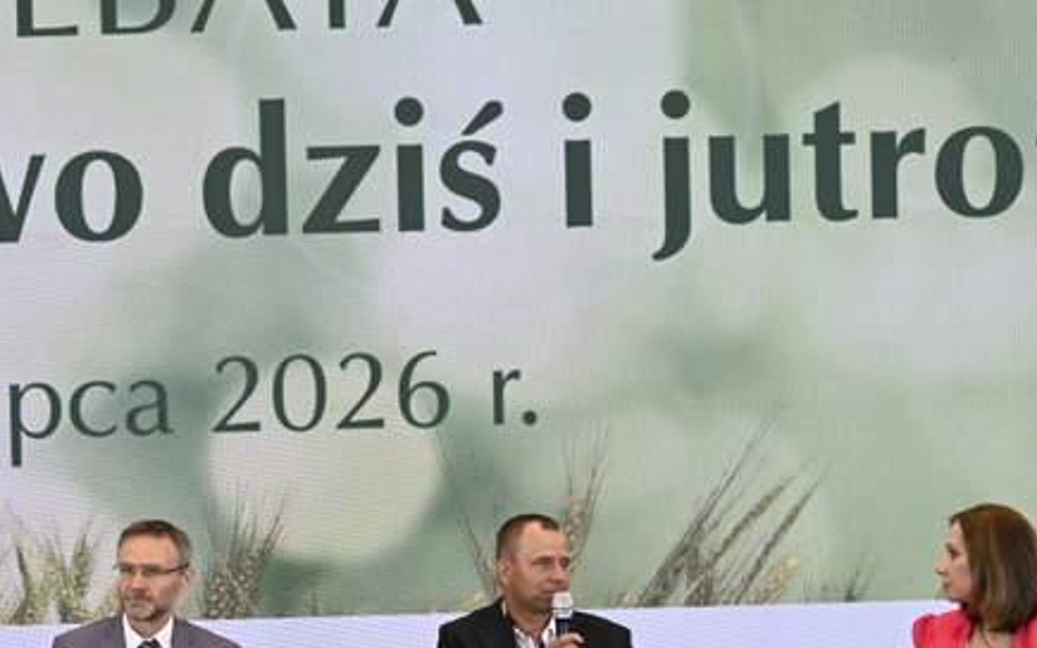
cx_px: 150
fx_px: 3392
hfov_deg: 17.2
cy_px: 739
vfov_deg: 10.8
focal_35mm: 120
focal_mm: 50
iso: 560
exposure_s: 1/50
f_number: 5.6
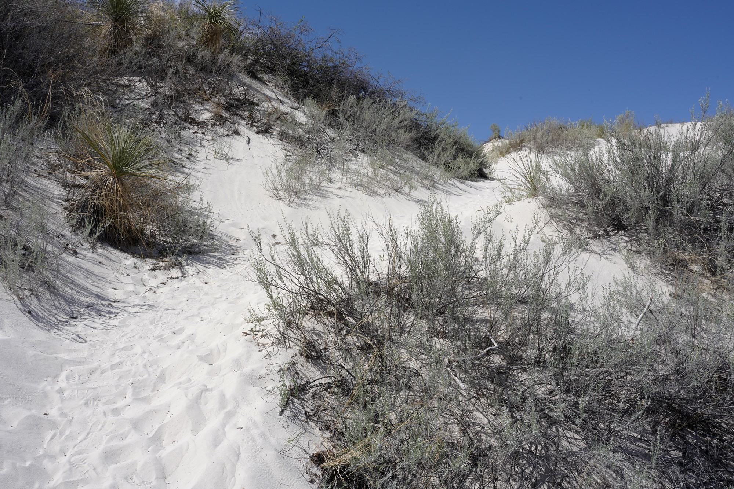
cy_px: 244
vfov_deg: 42.3
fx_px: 632
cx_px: 367
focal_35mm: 31
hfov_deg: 60.3
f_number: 20
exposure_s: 1/100
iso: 100
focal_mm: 31
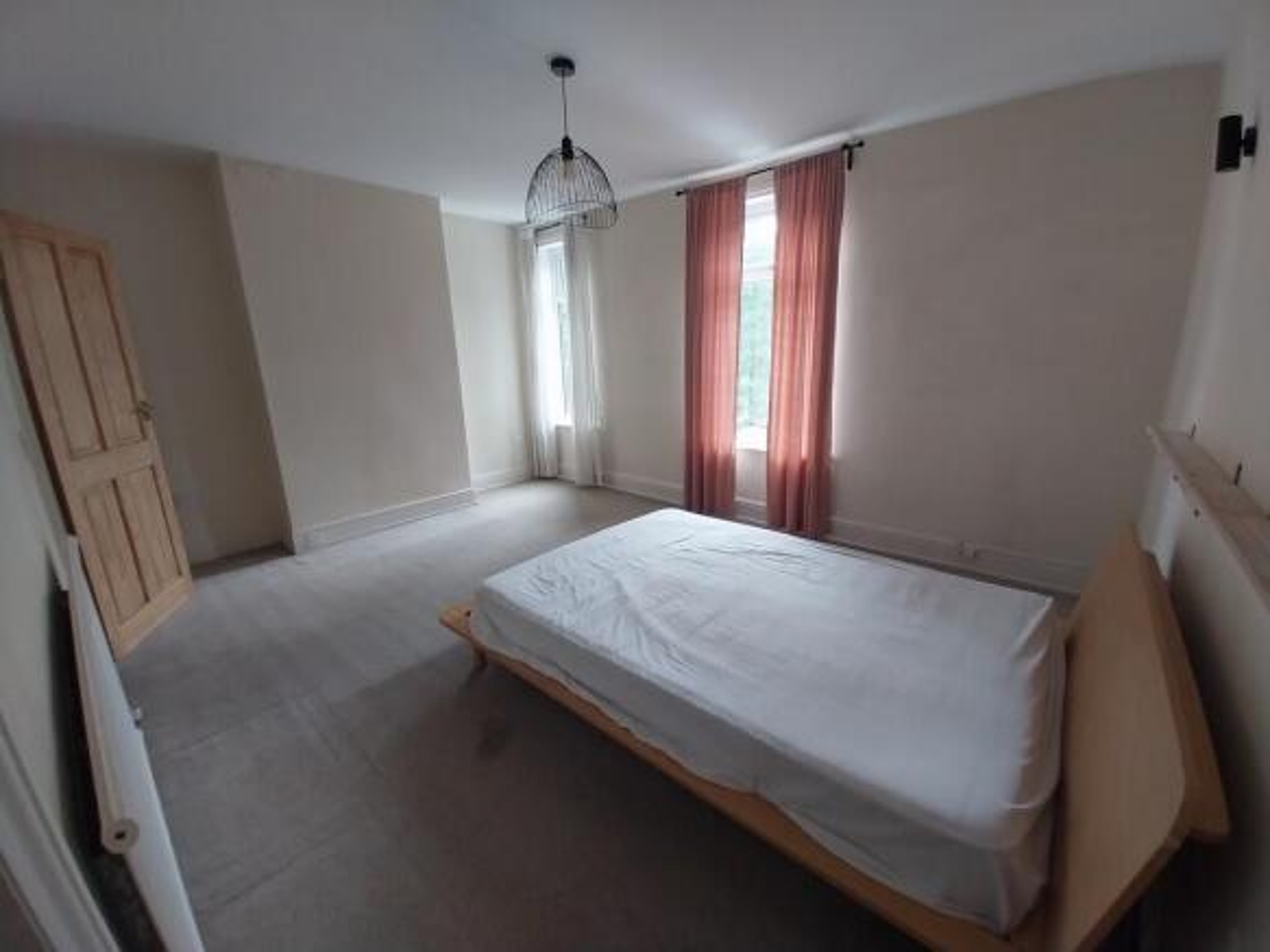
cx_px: 635
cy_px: 476
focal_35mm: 13
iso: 64
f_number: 2.2
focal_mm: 1.13
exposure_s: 1/50.1
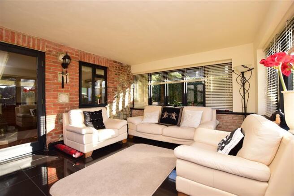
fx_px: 122
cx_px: 147
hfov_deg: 100.4
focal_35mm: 15
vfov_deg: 77.3
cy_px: 98
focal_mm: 10
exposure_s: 1/80
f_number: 5
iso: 200
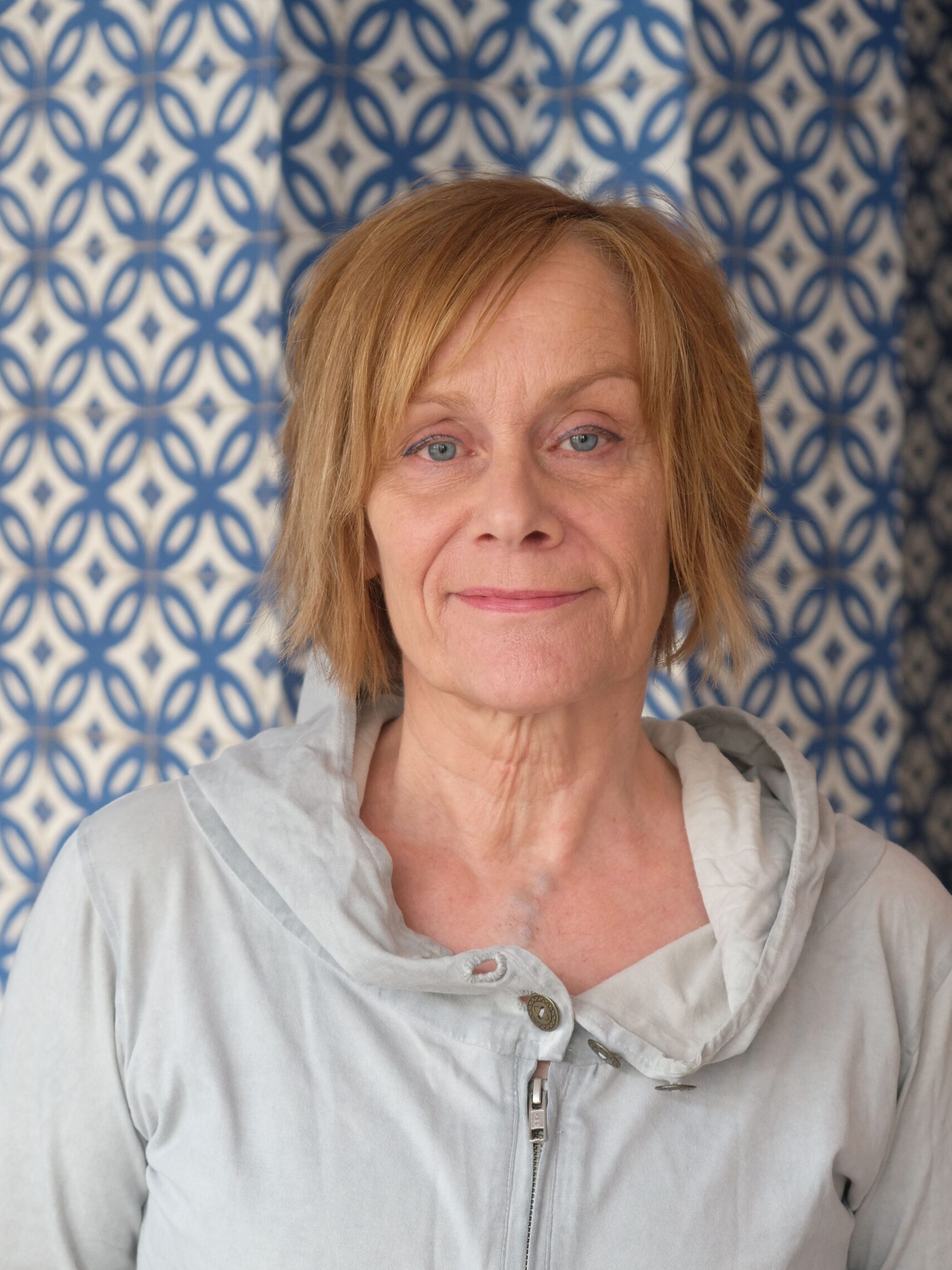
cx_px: 476
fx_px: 3300
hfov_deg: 16.4
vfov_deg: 21.8
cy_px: 647
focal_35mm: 90
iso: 800
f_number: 4
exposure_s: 1/56
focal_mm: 55
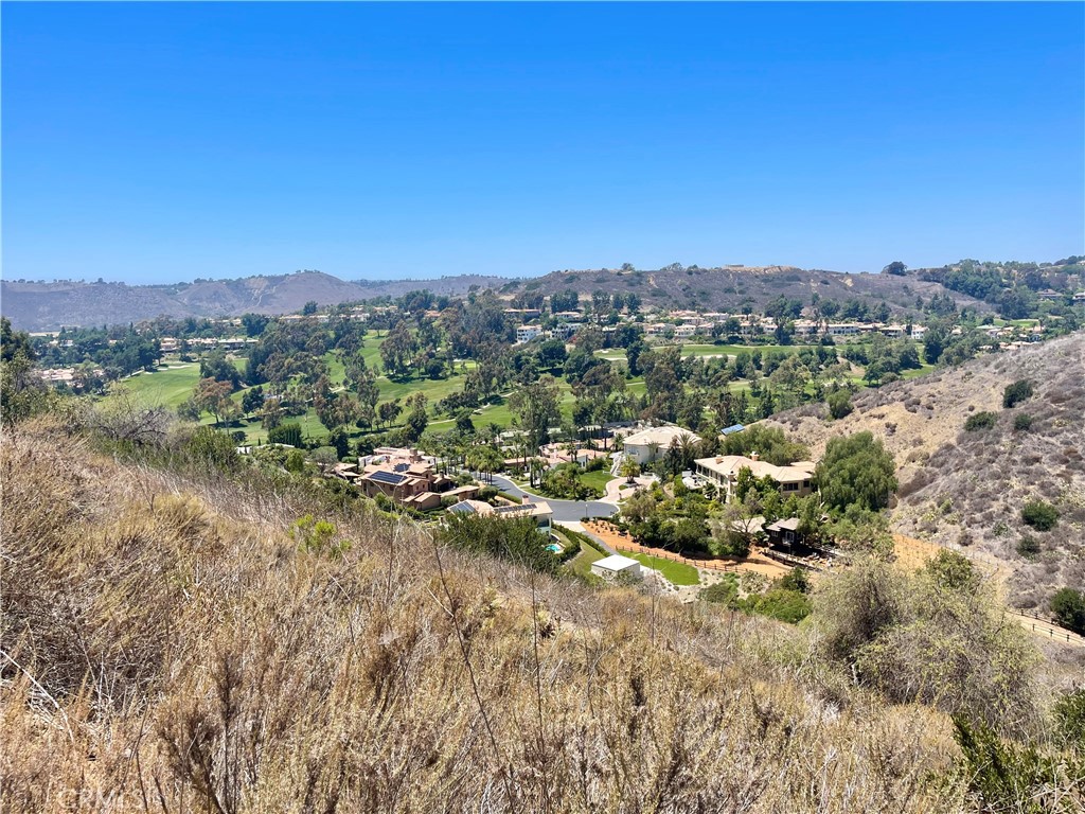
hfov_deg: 67.3
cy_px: 407
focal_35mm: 26
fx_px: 815
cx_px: 542
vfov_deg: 53.1
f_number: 1.6
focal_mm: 5.1
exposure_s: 1/3559
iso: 32
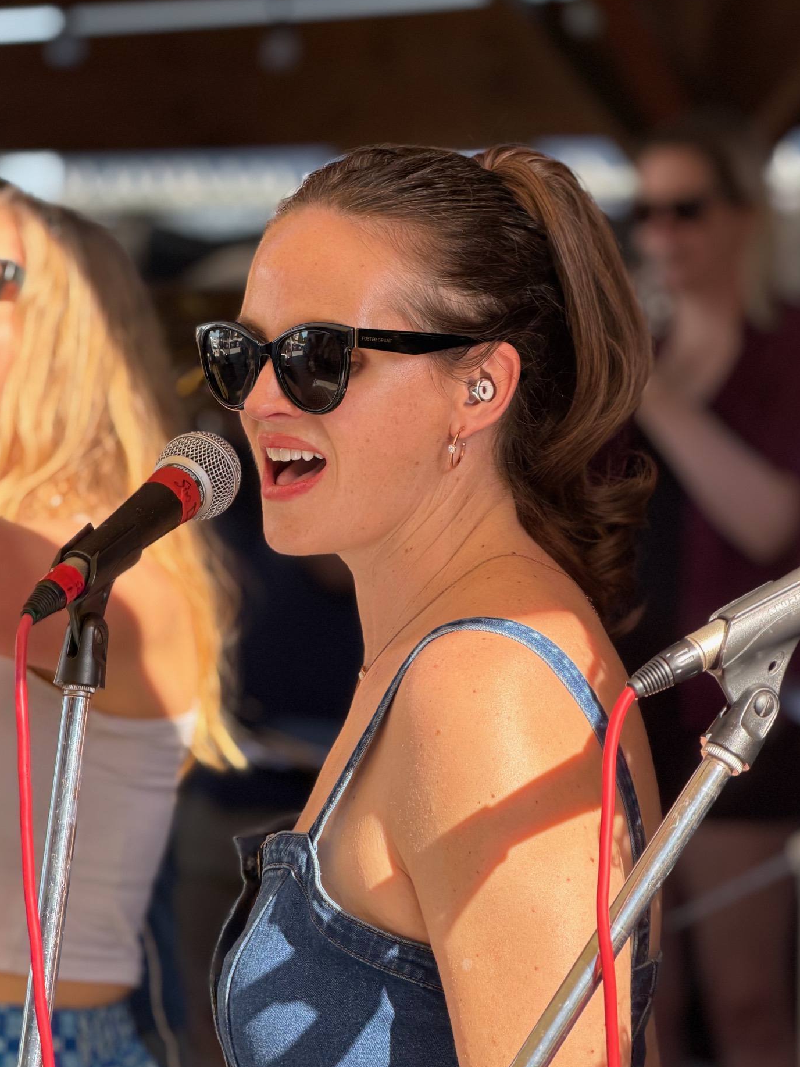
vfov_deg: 18.0
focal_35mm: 109
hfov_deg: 13.6
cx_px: 405
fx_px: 3359
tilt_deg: -8.0
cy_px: 564
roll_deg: -0.2
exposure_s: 1/155
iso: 64
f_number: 2.8
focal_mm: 16.89
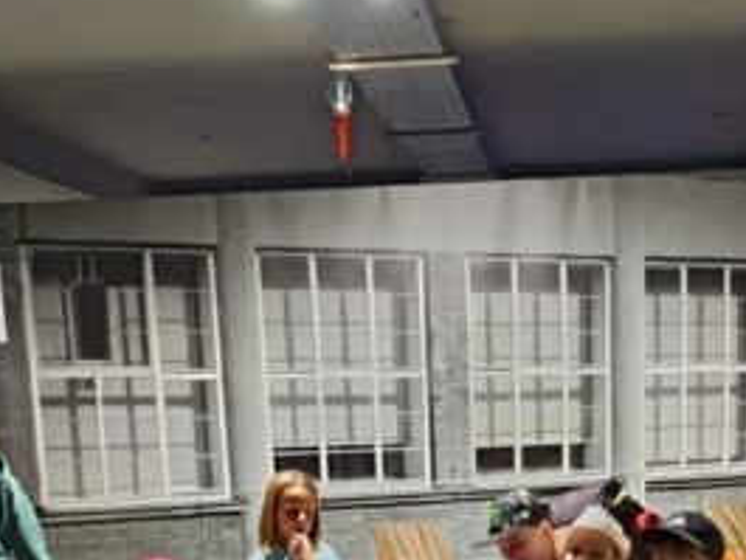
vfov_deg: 23.5
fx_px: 1251
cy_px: 630
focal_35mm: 58
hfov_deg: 33.1
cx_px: 464
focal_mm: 5.31
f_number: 1.7
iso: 1170
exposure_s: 1/25
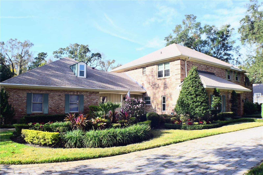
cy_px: 88
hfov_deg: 53.1
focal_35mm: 36
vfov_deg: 36.9
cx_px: 132
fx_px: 263
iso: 400
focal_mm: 24
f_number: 11
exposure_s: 1/320
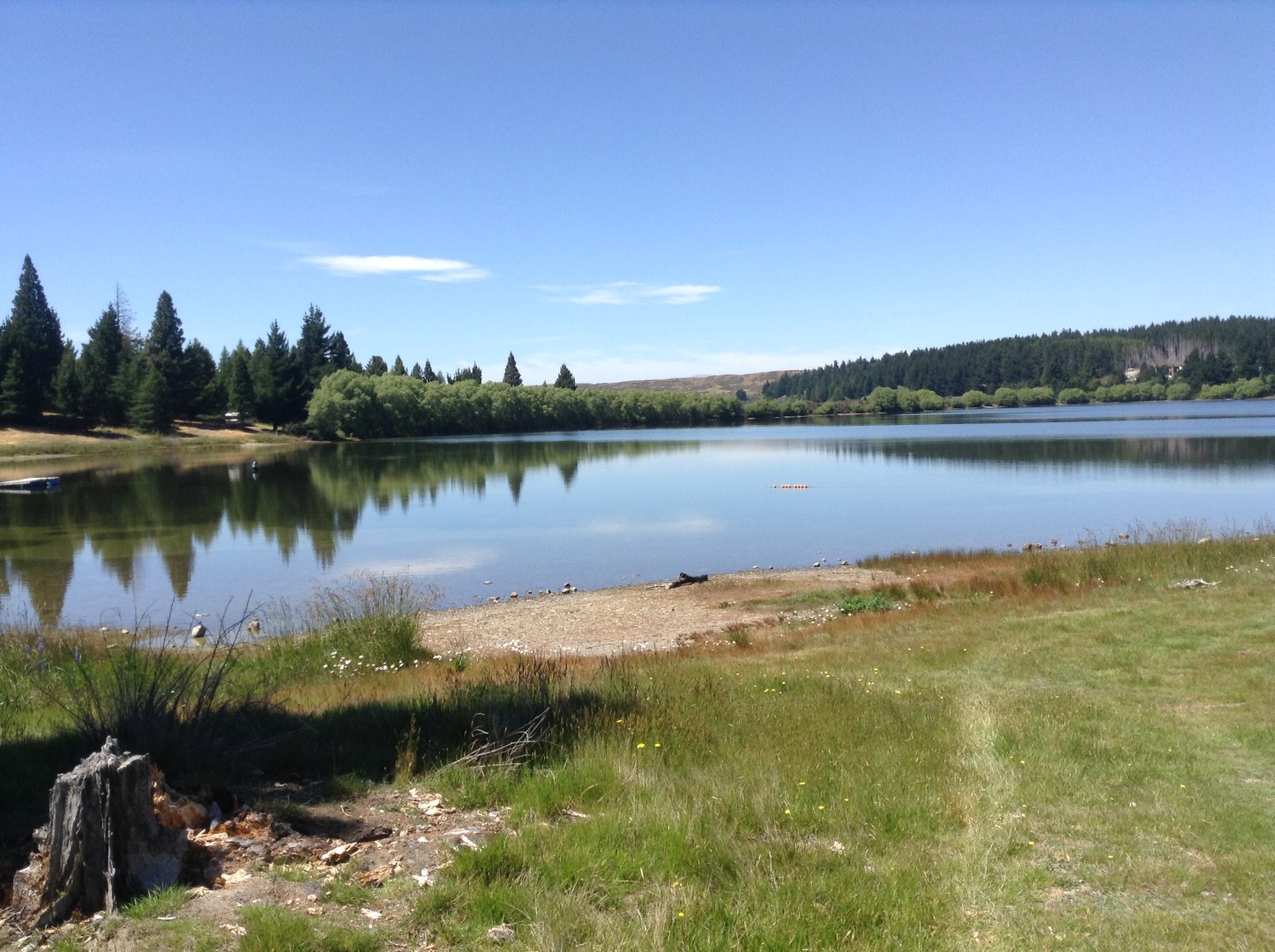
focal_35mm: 33
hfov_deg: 55.4
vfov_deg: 42.8
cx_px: 638
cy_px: 476
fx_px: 1214
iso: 32
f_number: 2.4
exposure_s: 1/1054
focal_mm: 3.3
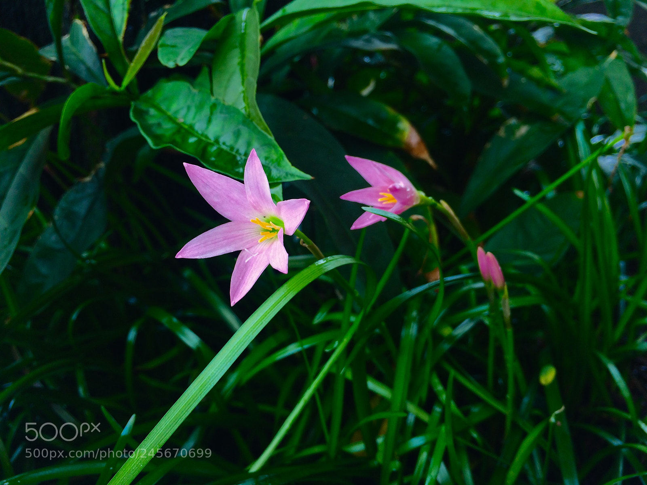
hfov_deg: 61.7
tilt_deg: -28.8
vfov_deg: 48.2
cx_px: 324
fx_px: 542
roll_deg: -2.8
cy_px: 242
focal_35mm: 29
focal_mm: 4.15
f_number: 2.2
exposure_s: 1/222
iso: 32
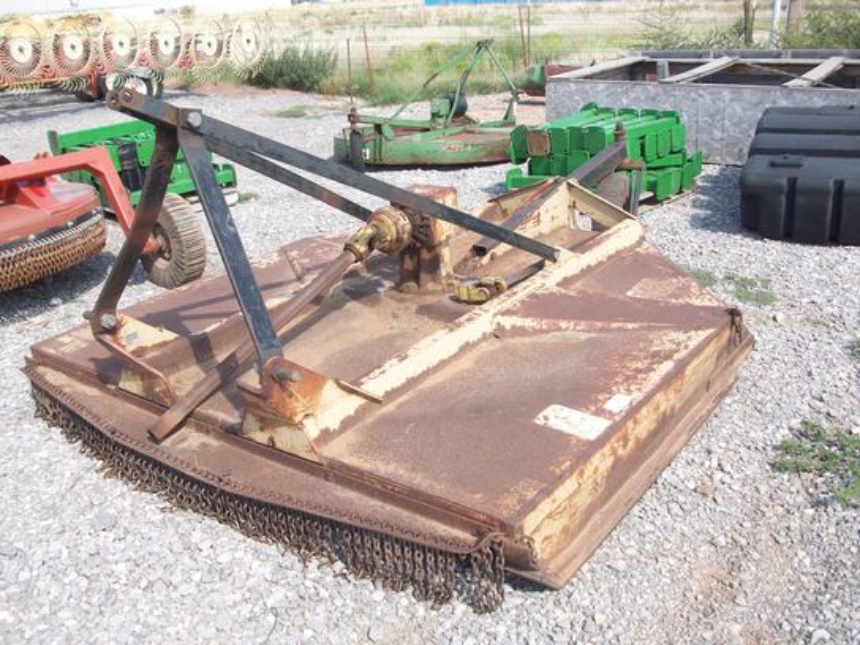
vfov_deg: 41.8
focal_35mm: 34
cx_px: 430
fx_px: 845
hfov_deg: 54.0
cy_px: 322
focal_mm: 5.7
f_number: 2.8
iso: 64
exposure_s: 1/478
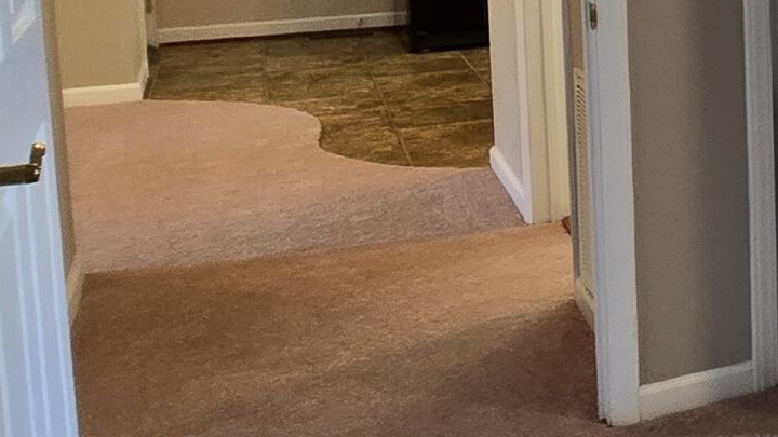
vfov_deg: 19.0
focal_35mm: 59
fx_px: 1217
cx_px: 1304
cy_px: -112
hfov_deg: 23.6
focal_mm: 2.2
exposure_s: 1/60
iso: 200
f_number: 2.2
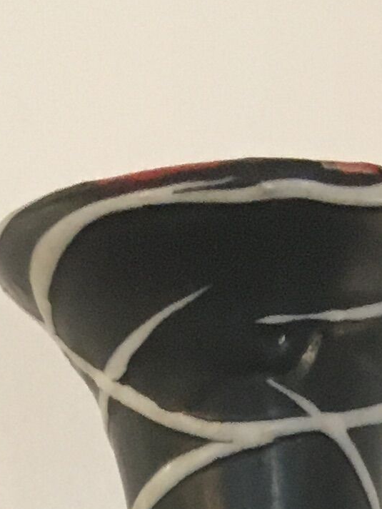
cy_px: 1364
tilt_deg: -9.5
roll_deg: +0.0
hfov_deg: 9.0
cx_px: 293
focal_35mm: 164
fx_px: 2412
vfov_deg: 10.0
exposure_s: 1/33
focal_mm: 4.15
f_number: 2.2
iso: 160
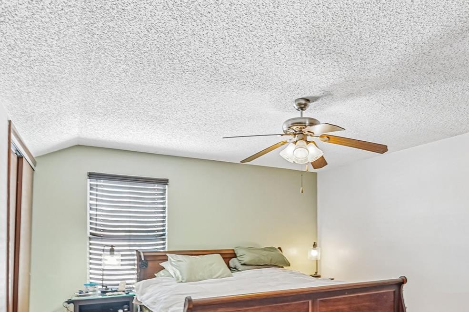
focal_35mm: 26
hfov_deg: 68.9
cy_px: 229
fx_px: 339
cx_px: 274
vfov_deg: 47.9
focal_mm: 16
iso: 400
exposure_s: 1/4
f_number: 8
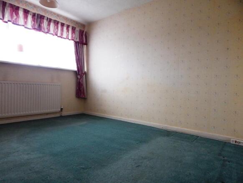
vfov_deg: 61.1
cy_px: 92
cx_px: 122
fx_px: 155
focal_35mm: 22
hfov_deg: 76.4
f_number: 3
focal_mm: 4
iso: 400
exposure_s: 1/60
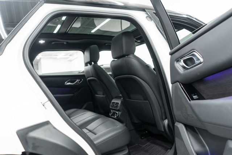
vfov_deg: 46.4
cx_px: 116
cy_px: 78
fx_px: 180
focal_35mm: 28
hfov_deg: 65.5
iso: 1250
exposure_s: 1/40
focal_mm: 28
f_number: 3.5
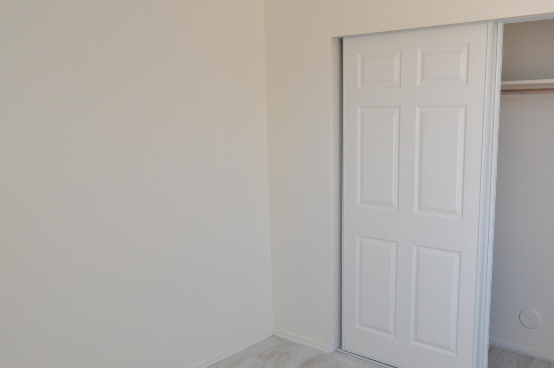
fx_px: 477
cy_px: 195
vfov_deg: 42.2
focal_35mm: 31
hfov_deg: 59.0
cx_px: 369
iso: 400
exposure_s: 1/100
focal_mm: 10
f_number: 5
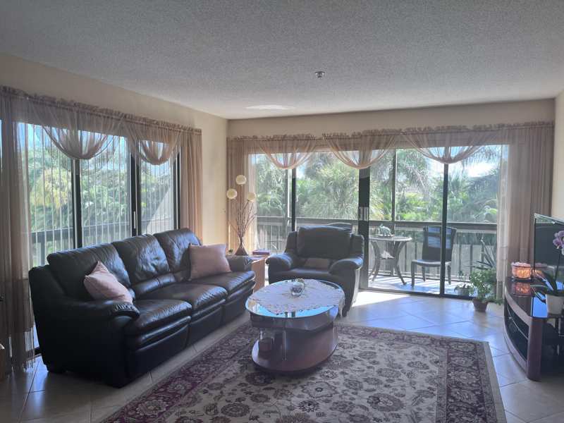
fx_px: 424
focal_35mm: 26
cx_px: 282
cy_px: 212
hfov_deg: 67.3
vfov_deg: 53.1
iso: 32
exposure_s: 1/138
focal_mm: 5.1
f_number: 1.6
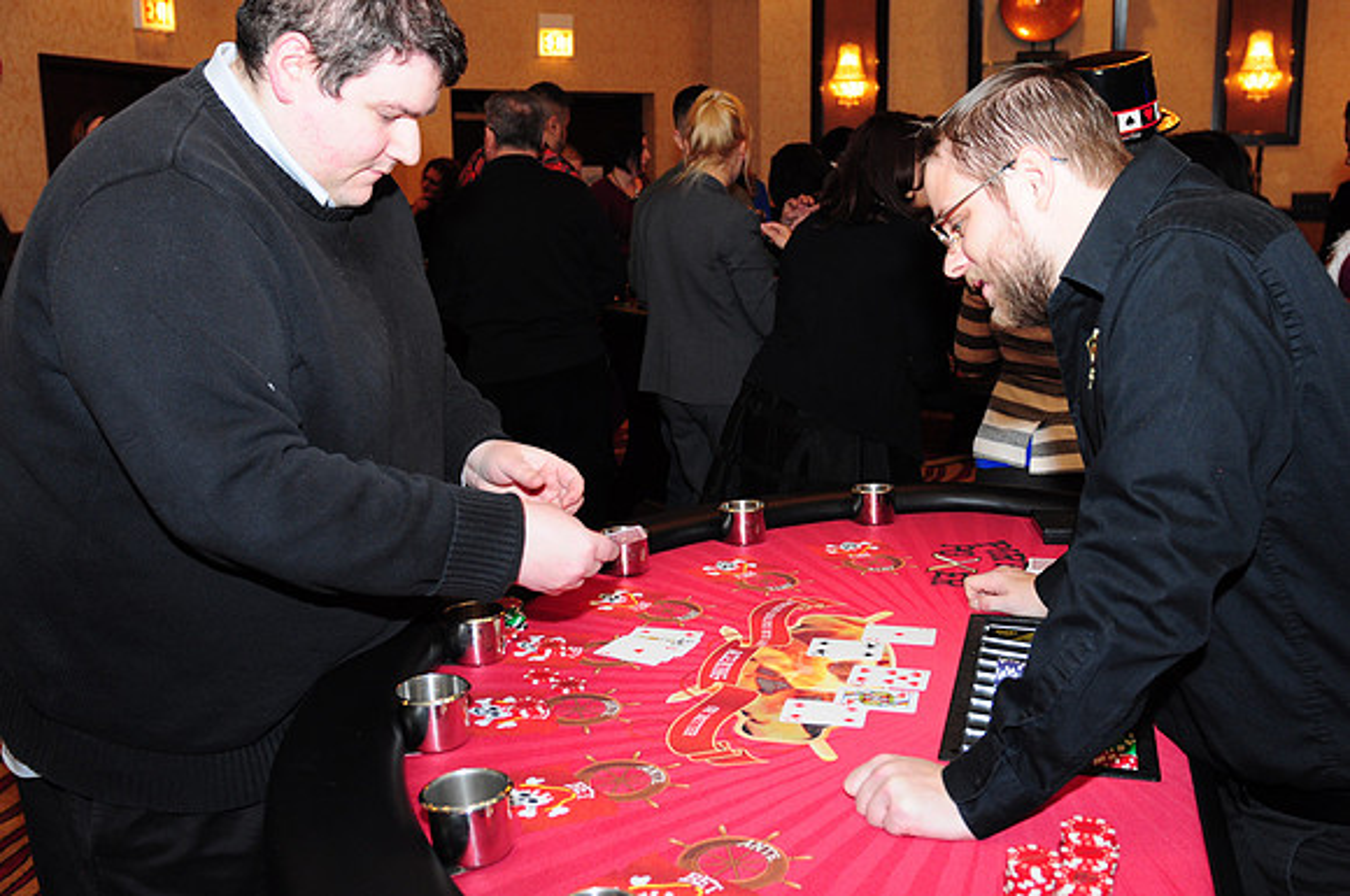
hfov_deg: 53.2
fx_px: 1348
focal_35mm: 36
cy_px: 448
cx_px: 675
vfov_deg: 36.8
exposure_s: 1/60
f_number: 4
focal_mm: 24
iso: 800
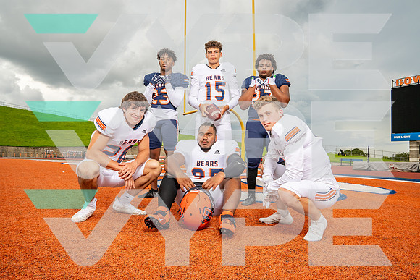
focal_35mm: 27
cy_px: 140
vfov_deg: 48.0
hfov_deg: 67.4
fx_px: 315
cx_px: 210
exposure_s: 1/160
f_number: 9
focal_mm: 27
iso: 100
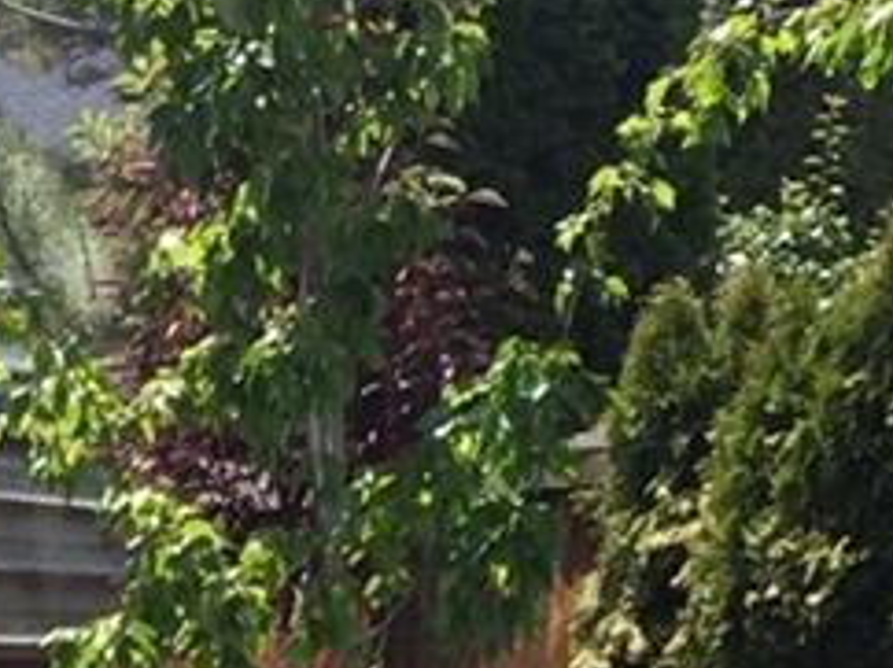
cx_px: -531
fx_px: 4639
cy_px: 1426
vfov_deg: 7.8
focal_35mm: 180
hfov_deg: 10.5
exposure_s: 1/977
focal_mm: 4.15
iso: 32
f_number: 2.2
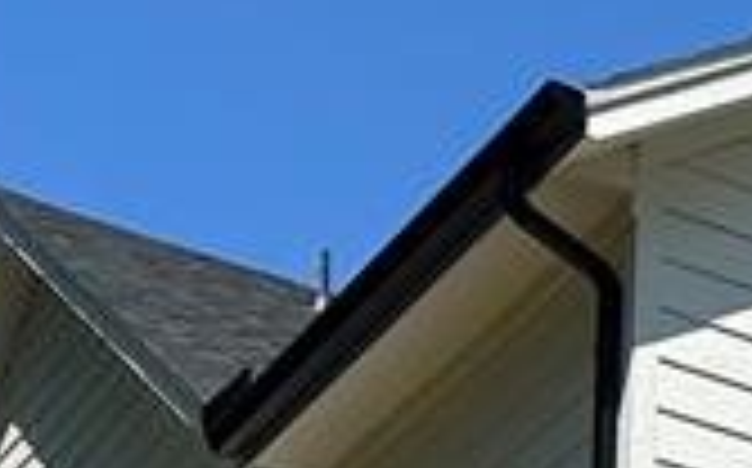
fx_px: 3194
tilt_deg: +9.8
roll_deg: +0.1
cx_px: 1373
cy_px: 1314
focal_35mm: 156
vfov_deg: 7.5
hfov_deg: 12.3
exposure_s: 1/5848
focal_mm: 6.86
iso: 80
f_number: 1.78
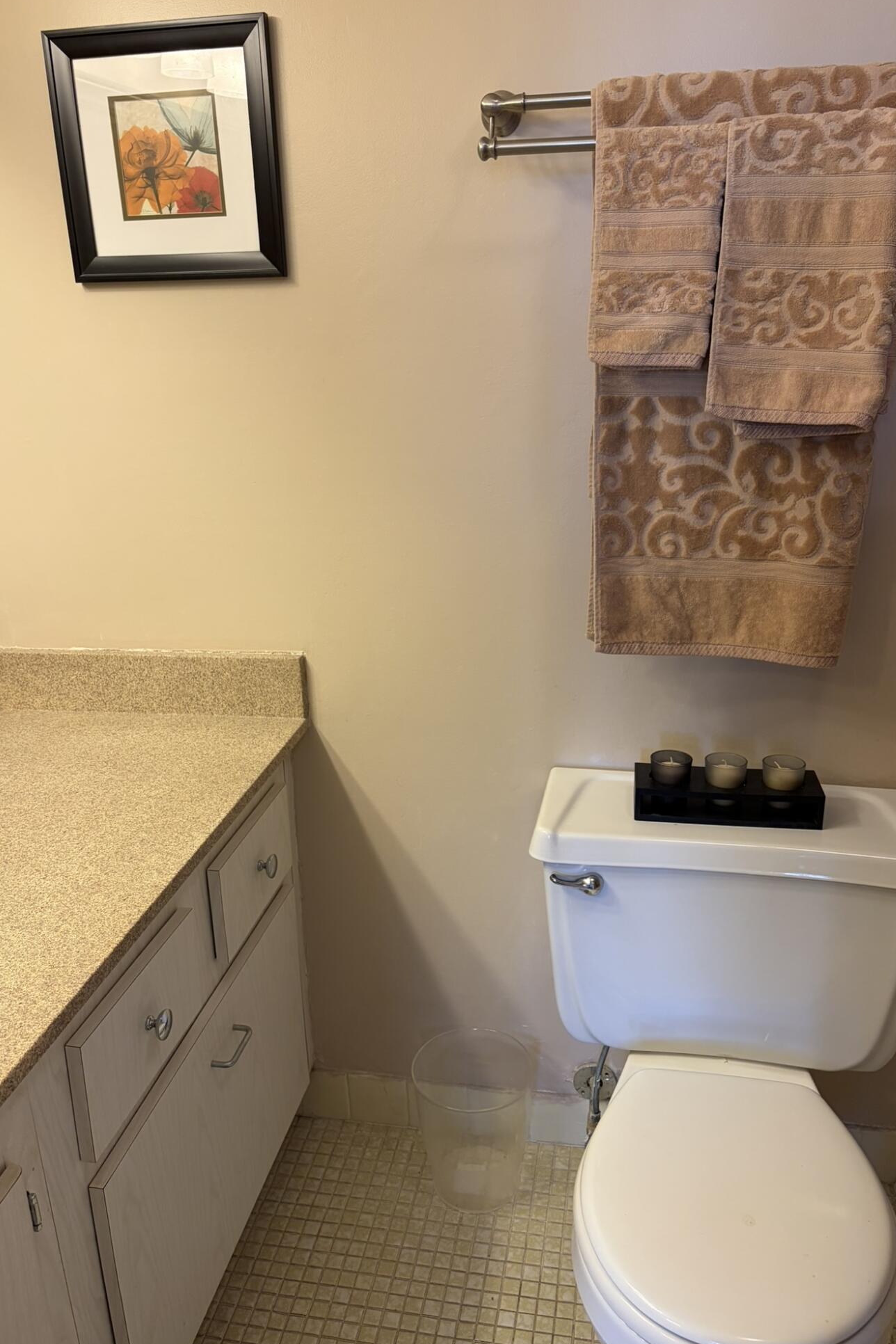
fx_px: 1045
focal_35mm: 28
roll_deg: +2.0
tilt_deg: -18.5
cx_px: 455
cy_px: 675
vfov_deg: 65.5
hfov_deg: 46.4
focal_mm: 5.96
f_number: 1.6
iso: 125
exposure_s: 1/120
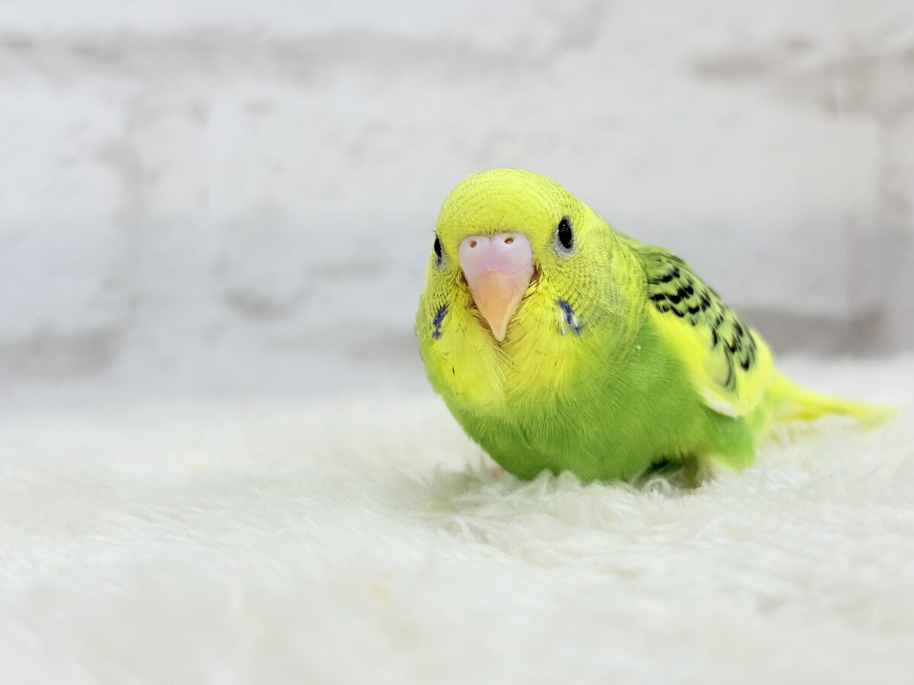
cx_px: 457
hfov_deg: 36.8
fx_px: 1373
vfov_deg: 28.0
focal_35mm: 52
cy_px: 342
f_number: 1.6
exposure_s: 1/100
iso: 50
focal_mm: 5.96
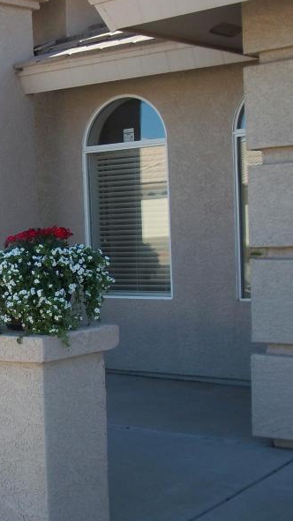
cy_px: 270
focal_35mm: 68
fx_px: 940
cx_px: -83
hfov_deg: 16.8
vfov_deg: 31.0
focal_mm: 6.5
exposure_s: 1/400
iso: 80
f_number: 3.1
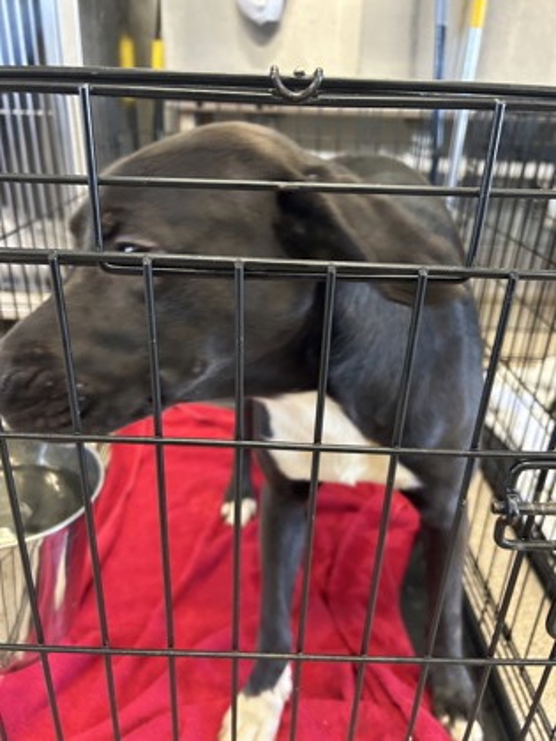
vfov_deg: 67.3
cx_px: 278
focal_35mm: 26
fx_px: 557
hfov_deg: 53.1
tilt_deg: -23.3
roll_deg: -1.3
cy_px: 370
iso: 320
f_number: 1.5
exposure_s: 1/60
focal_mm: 5.7
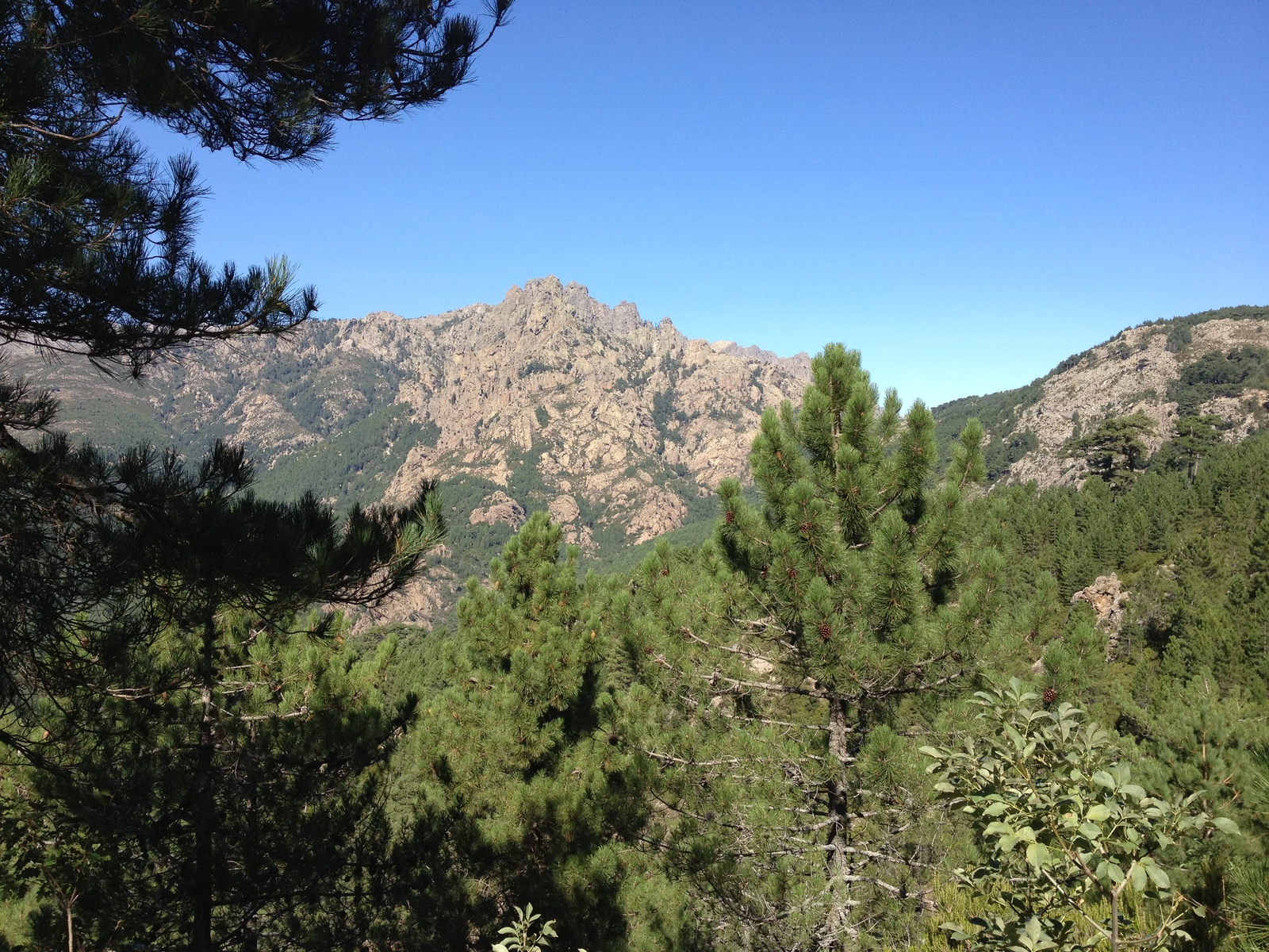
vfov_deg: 40.7
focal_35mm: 35
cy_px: 476
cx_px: 634
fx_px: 1283
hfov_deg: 52.6
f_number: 2.4
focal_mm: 4.28
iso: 64
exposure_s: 1/1082
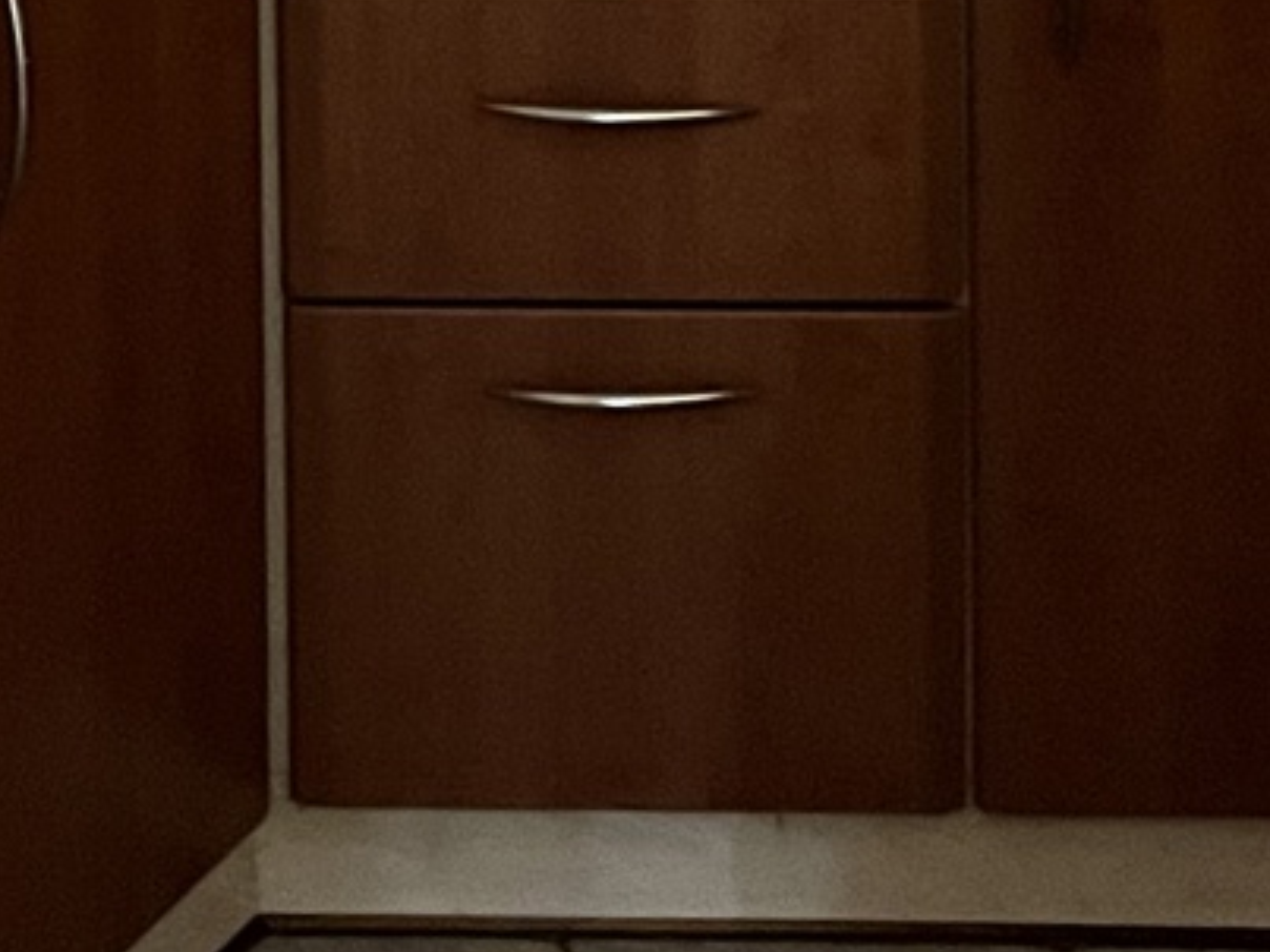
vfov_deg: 10.9
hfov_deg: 15.4
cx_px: -176
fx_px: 4548
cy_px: -955
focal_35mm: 124
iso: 500
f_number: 1.5
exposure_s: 1/25
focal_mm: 5.7
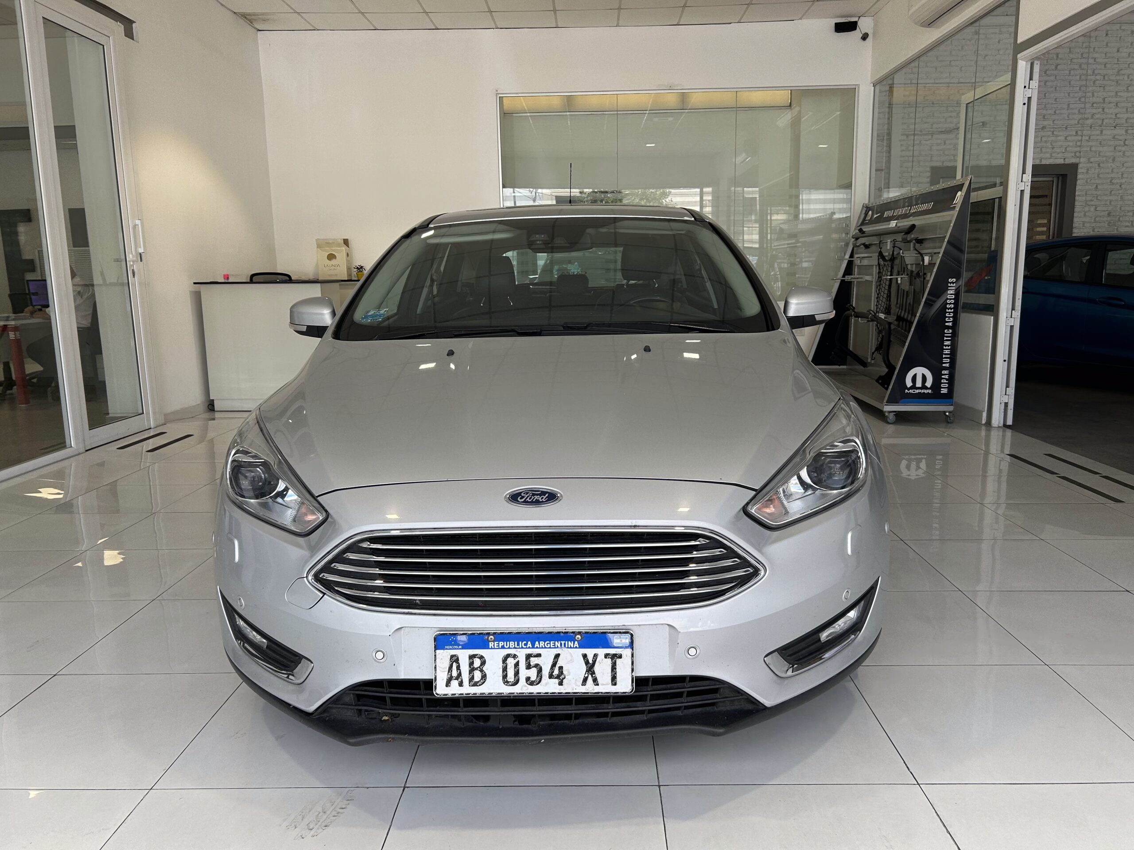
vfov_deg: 53.1
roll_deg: +1.5
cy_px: 425
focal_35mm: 26
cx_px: 567
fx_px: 852
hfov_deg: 67.3
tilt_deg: -10.2
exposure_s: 1/486
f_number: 1.5
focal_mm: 5.7
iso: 50
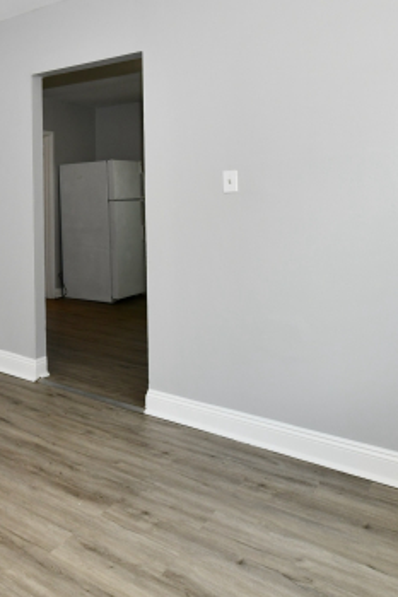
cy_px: 210
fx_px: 498
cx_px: -72
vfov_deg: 60.8
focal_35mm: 30
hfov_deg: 35.1
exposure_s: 1/60
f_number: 6.3
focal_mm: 14
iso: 640
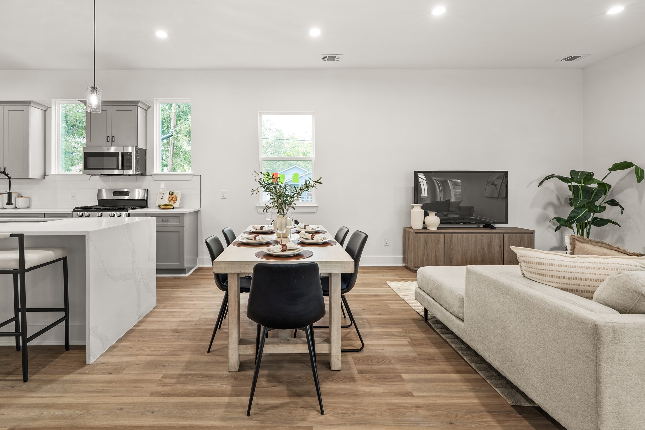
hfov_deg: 89.7
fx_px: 322
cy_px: 188
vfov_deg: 67.1
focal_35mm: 18
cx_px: 289
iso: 200
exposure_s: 1.6
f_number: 9
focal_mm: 16
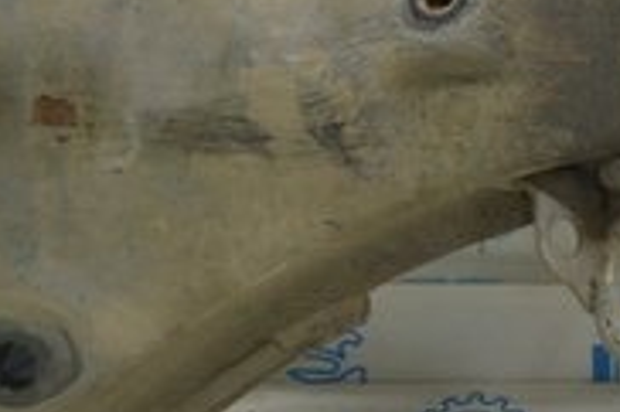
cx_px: 940
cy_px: -134
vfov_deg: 6.7
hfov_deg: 9.9
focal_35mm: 202
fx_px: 3476
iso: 400
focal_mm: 24
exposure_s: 1/20
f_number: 5.6
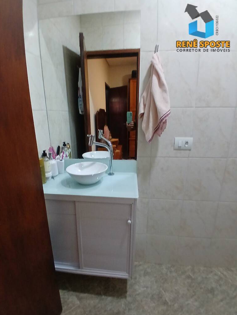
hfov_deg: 71.5
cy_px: 165
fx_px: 164
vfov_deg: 87.7
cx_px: 112
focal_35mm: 18
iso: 320
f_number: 2.2
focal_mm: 1.4
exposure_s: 1/30
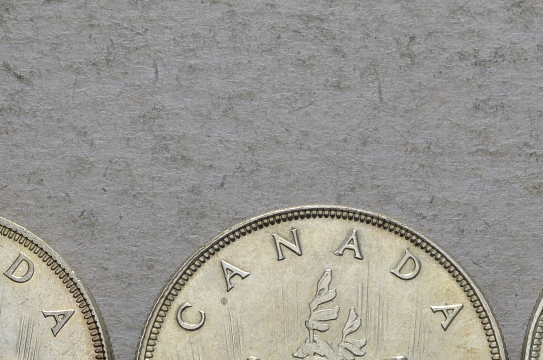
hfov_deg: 15.8
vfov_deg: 10.4
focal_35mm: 130
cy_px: 352
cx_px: 318
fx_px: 1957
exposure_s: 1/250
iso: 400
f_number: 14
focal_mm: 38
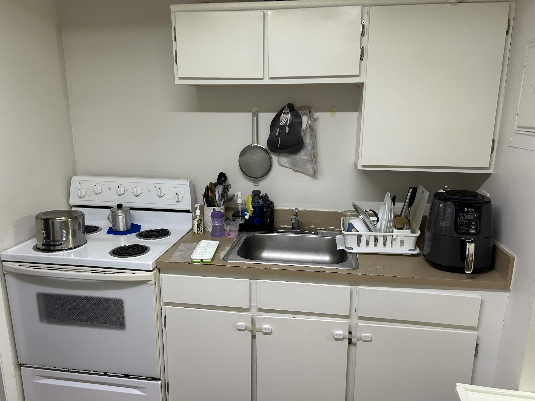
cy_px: 200
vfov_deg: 53.1
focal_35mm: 26
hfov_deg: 67.3
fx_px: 402
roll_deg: +0.1
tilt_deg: -12.9
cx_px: 268
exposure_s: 1/60
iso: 125
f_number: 1.5
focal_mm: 5.7
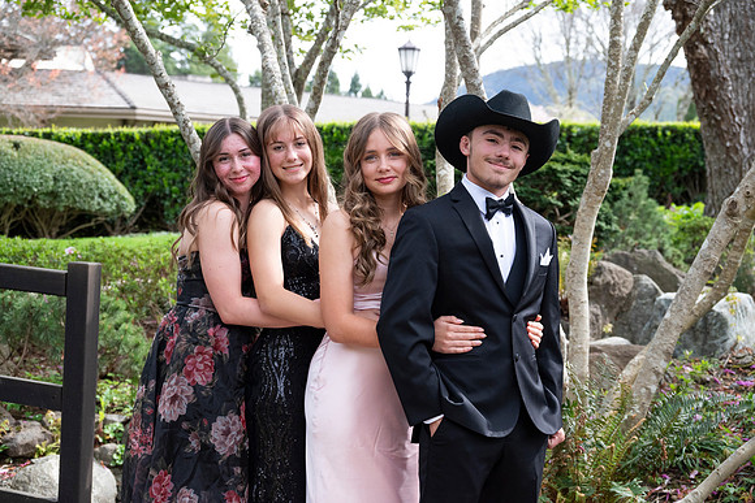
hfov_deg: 31.0
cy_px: 252
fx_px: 1363
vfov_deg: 20.9
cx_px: 378
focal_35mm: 65
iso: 1250
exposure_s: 1/1000
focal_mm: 65
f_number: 6
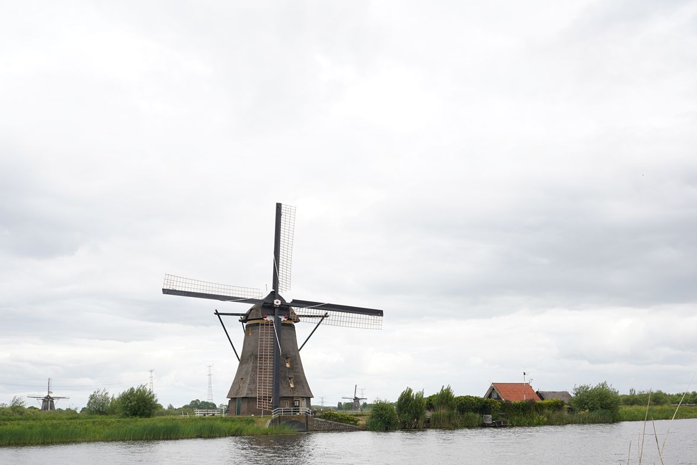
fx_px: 794
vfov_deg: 31.8
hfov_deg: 47.4
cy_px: 374
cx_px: 361
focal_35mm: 41
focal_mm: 24
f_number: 9
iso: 100
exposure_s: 1/100
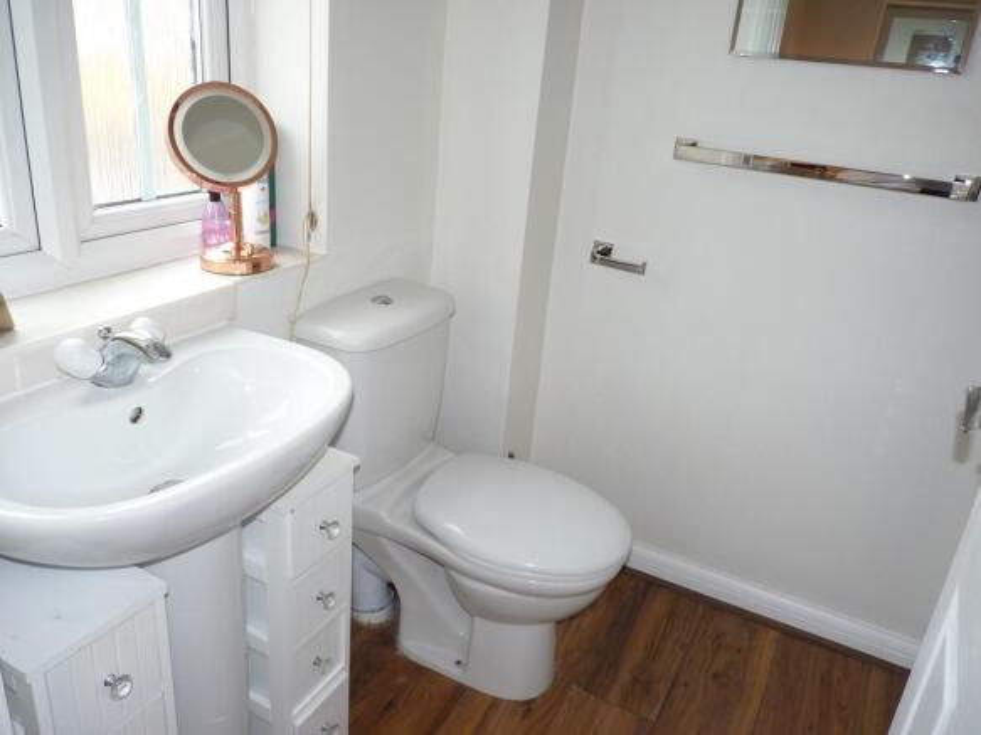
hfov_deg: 65.3
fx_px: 765
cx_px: 490
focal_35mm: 27
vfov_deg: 51.3
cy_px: 368
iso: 100
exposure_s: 1/30
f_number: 2.8
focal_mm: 4.8
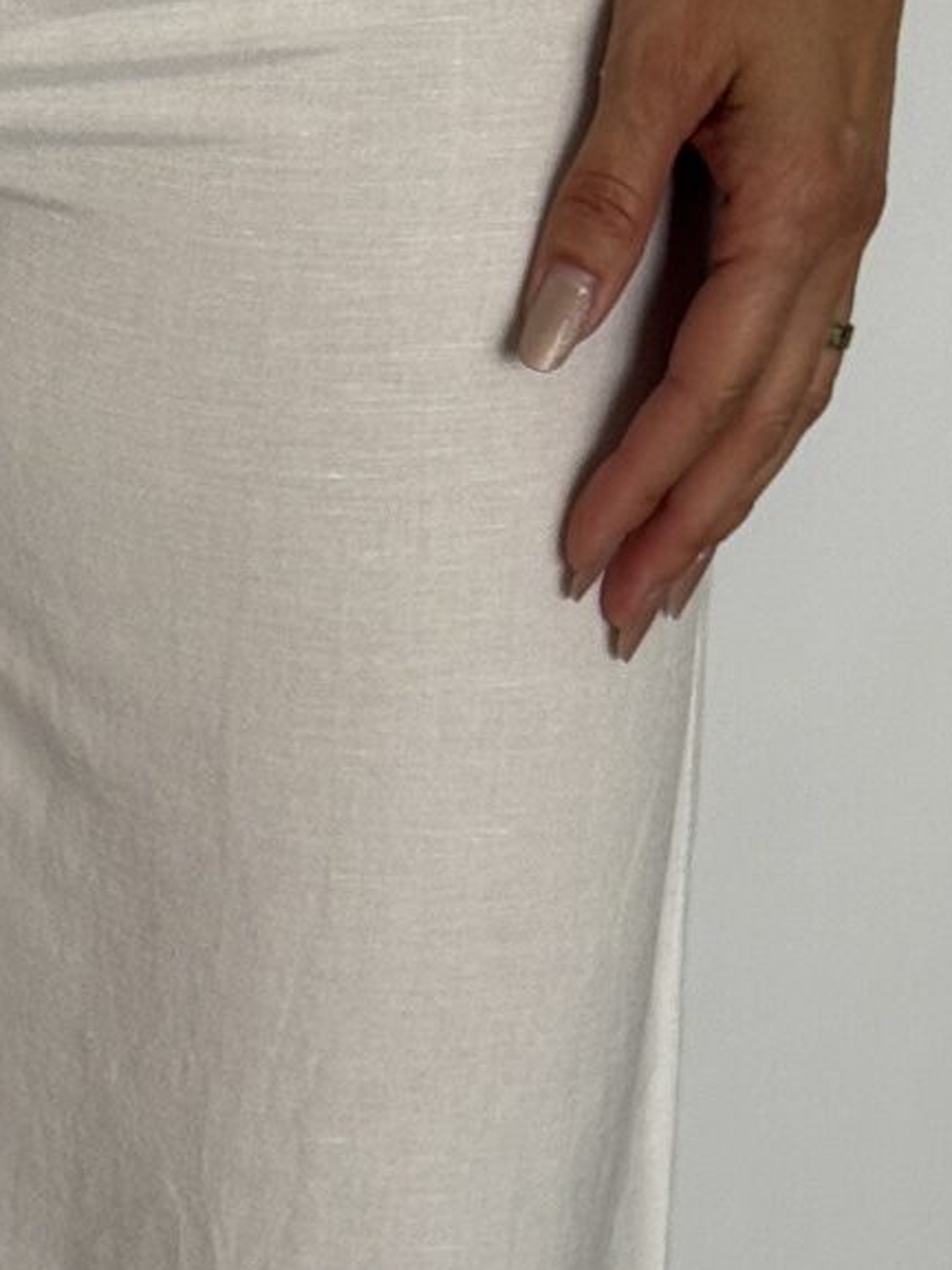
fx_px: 5867
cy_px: 1191
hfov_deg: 9.2
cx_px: -130
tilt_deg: -28.2
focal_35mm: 160
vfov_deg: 12.2
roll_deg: -1.7
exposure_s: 1/121
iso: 80
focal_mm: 6.76
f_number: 1.78
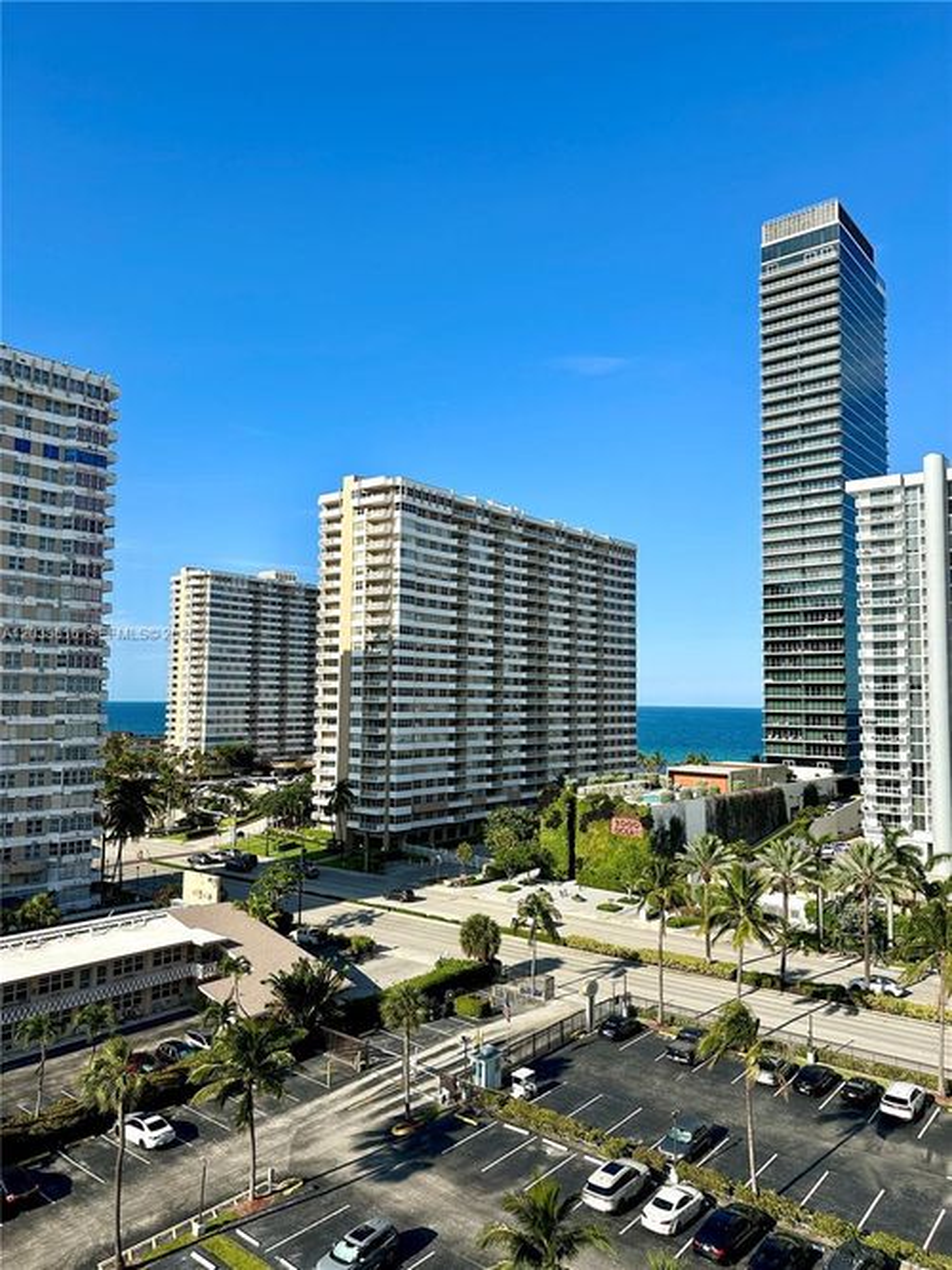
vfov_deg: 71.6
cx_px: 476
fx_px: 880
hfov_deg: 56.8
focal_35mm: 24
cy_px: 635
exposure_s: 1/4762
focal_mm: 6.86
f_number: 1.78
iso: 80
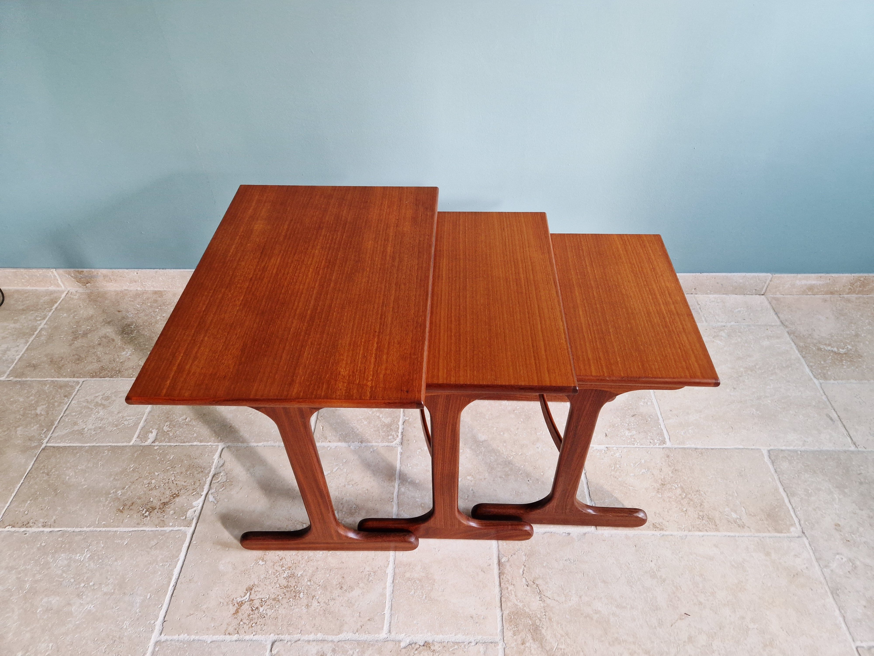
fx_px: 581
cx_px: 437
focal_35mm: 23
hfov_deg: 73.9
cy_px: 328
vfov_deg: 58.9
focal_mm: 5.4
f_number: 1.8
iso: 500
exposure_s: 1/50
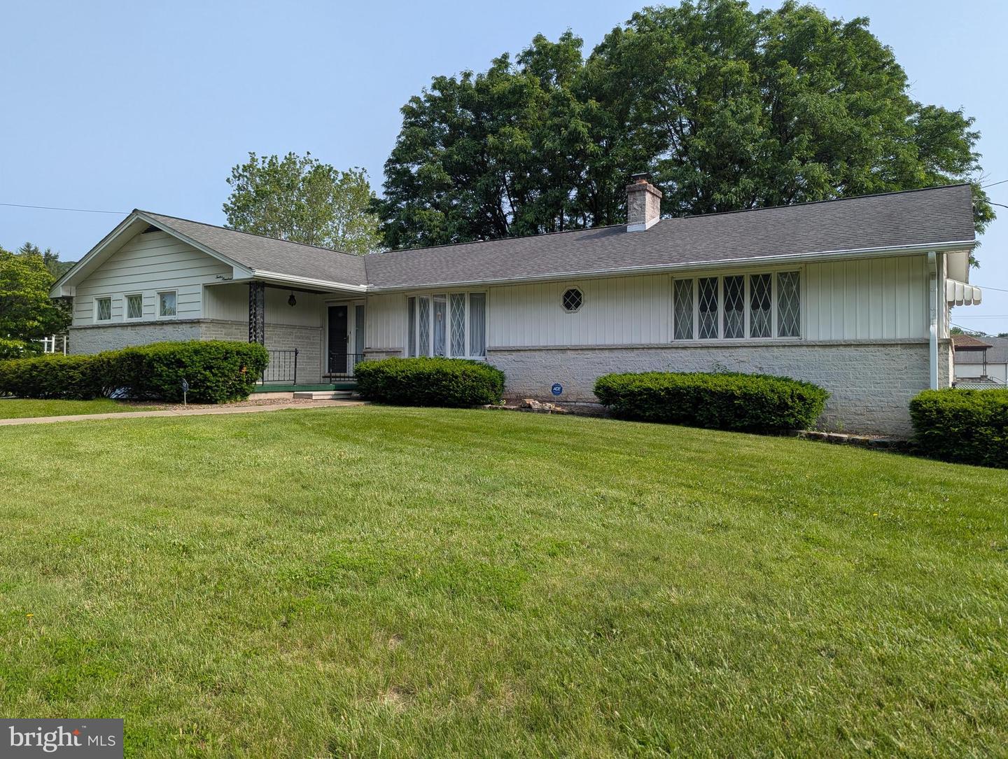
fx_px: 700
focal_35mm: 24
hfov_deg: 71.5
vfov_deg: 56.9
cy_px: 380
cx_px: 504
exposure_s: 1/2137
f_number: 1.85
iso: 47
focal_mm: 6.81
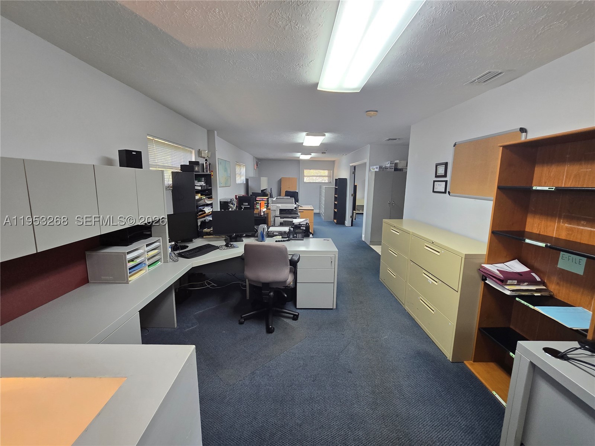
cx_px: 298
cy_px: 223
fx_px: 223
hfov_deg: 106.2
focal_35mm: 13
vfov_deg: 89.9
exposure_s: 1/59
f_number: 2.2
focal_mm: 2.2
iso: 125
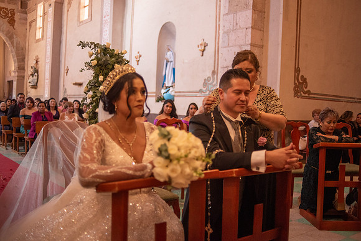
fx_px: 351
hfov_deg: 54.4
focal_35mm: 35
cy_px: 120
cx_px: 180
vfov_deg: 37.9
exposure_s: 1/320
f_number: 2
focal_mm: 35
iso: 2000
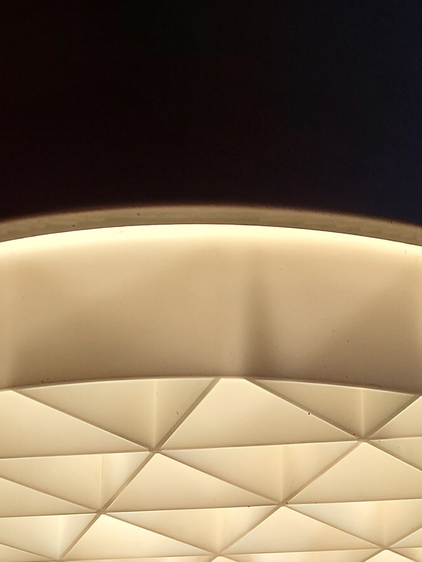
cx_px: 239
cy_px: 518
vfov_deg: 24.5
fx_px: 1251
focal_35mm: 77
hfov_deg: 19.1
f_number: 1.8
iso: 32
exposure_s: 1/105
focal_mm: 5.23
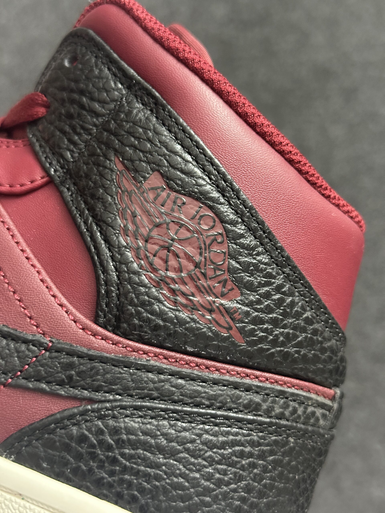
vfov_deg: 39.7
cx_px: 192
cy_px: 256
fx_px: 712
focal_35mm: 48
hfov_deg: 30.3
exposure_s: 1/25
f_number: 1.78
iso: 500
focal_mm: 6.86
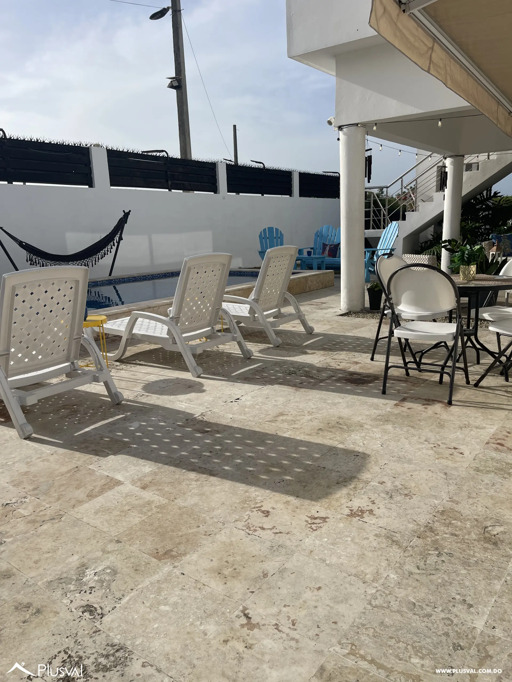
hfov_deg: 54.9
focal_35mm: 25
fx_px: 493
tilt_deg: -13.1
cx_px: 256
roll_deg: +1.8
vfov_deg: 69.4
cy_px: 341
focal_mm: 5.1
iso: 32
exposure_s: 1/5618
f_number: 1.6
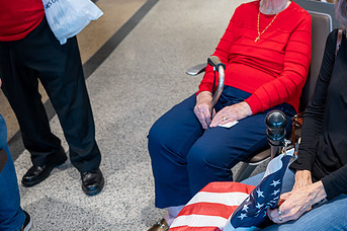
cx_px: 291
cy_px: 92
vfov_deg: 27.4
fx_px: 472
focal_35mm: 49
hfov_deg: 38.4
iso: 800
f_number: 4.5
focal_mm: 29
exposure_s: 1/40
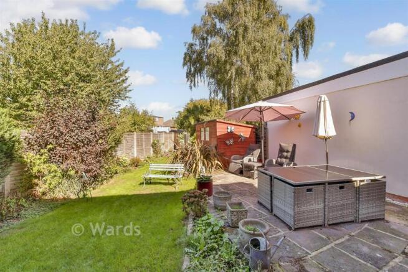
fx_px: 170
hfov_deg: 100.4
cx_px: 204
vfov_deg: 77.4
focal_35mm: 15
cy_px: 136
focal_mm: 10
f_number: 10
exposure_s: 1/400
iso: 800
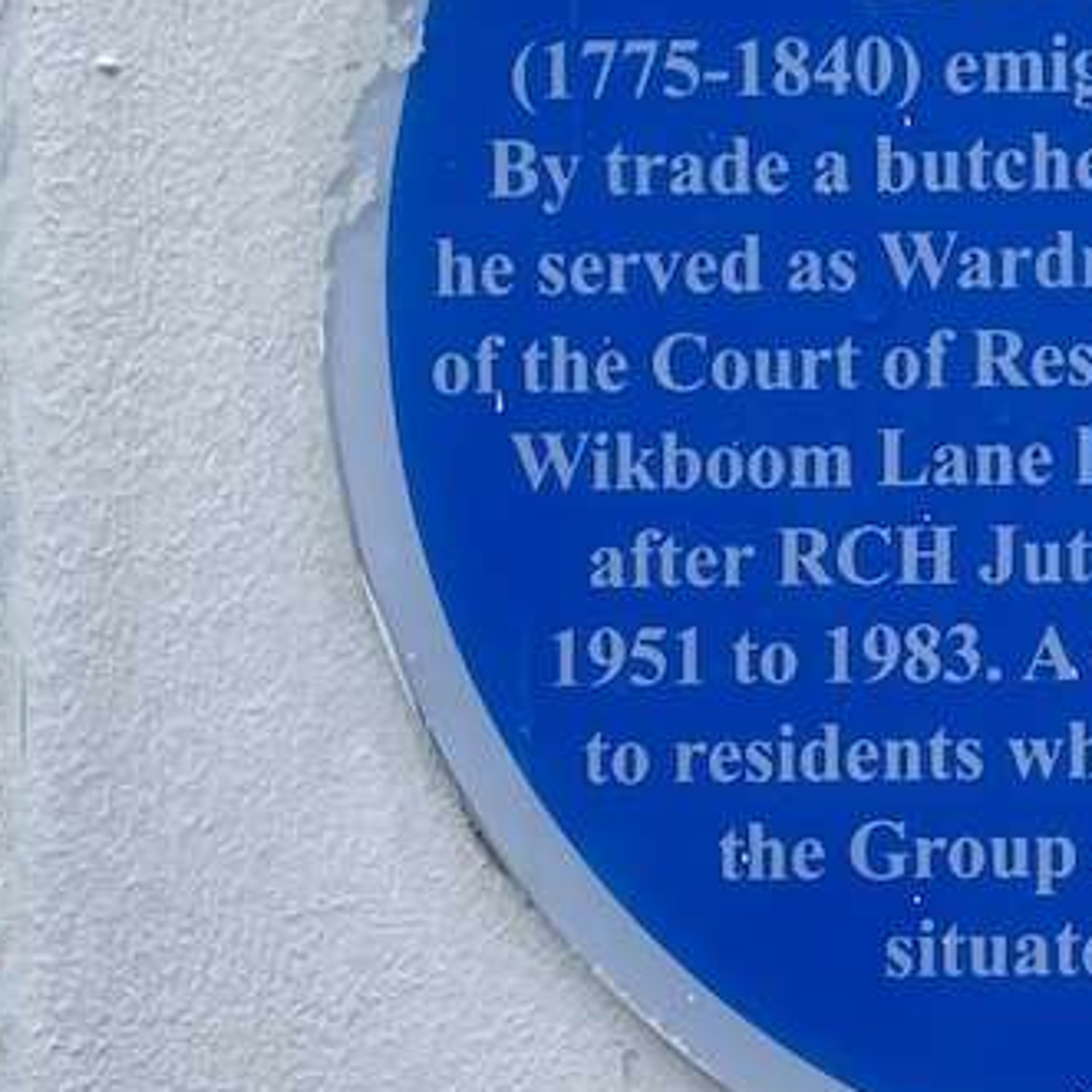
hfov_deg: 23.1
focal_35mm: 68
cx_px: 1333
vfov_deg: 25.1
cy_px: 282
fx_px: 2427
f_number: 1.6
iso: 32
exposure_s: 1/1595
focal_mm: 4.2
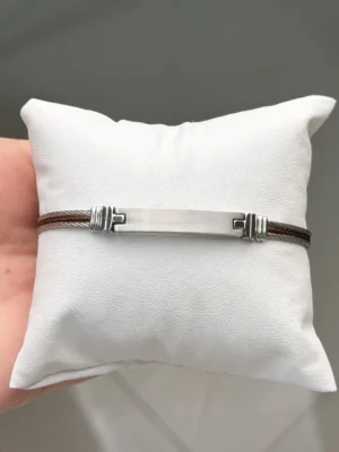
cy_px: 226
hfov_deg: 30.3
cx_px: 170
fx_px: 627
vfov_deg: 39.7
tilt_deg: -73.9
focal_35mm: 48
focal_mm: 6.76
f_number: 1.78
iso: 80
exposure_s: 1/786
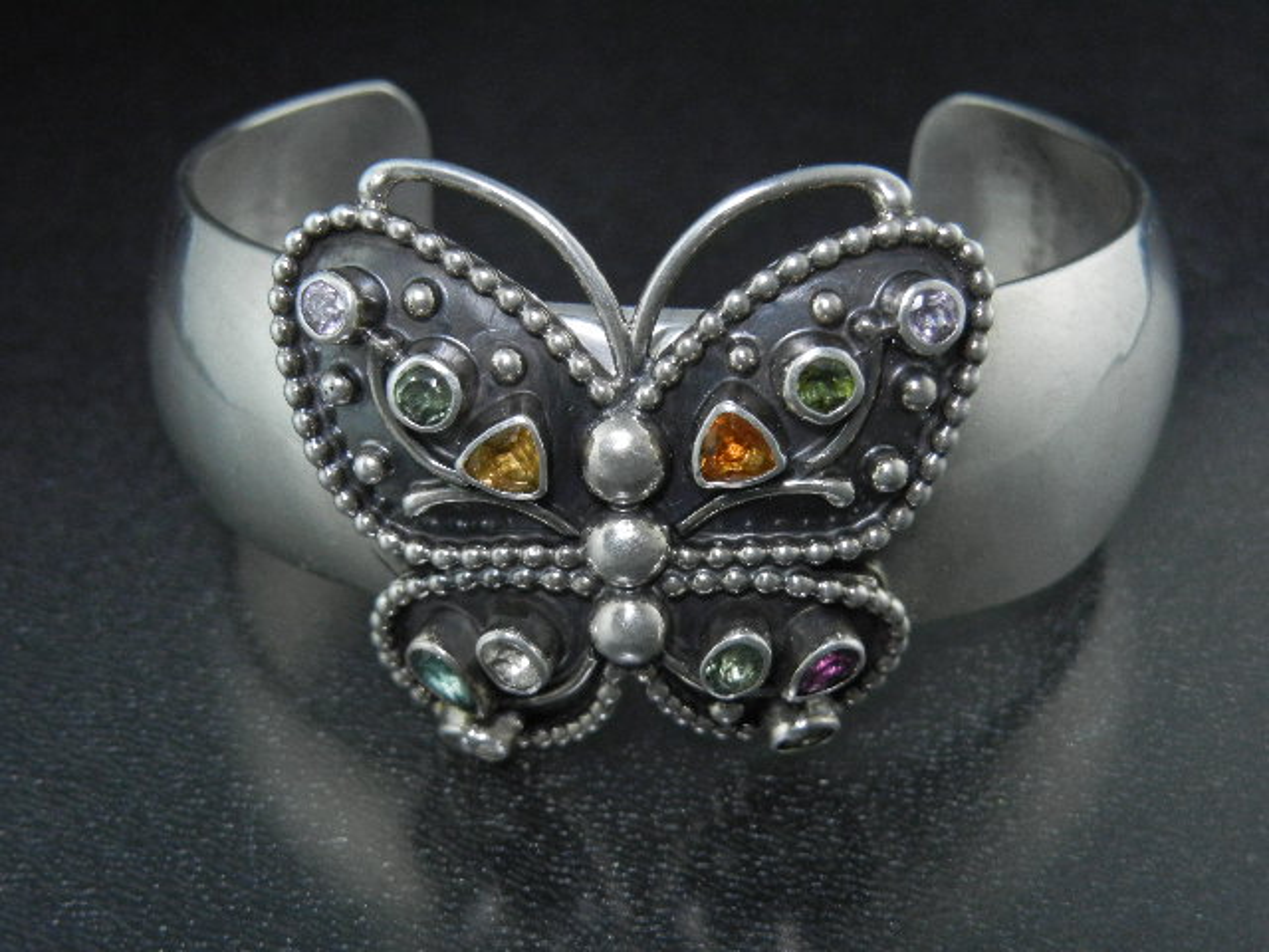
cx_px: 634
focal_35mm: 59
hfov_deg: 32.7
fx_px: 2163
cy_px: 476
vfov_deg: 24.8
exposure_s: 1/30
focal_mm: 10.6
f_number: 8
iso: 705
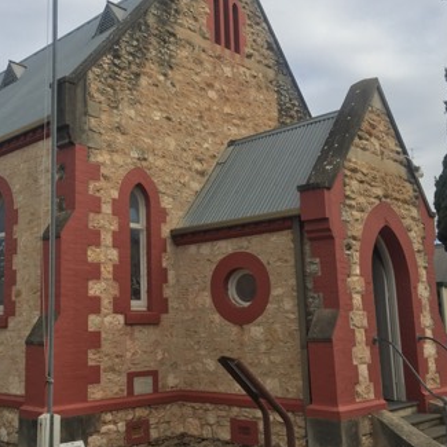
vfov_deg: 40.9
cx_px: 136
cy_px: 221
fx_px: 599
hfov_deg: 40.2
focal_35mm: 41
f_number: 2.2
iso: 32
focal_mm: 4.15
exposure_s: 1/1980
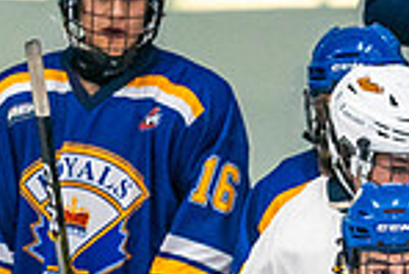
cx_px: 300
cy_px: 380
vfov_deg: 1.2
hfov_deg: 1.8
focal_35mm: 1152
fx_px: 13101
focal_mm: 200
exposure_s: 1/1250
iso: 3200
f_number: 2.8
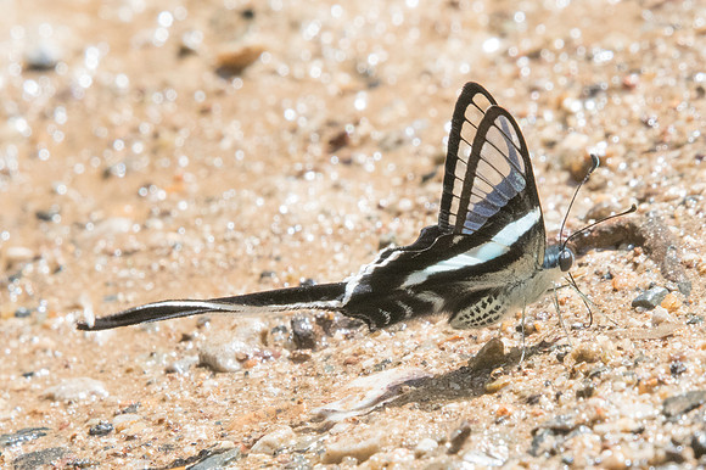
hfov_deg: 2.3
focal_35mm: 901
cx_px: 478
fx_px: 17659
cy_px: 233
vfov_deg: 1.5
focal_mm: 400
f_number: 16
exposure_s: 1/400
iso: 1600
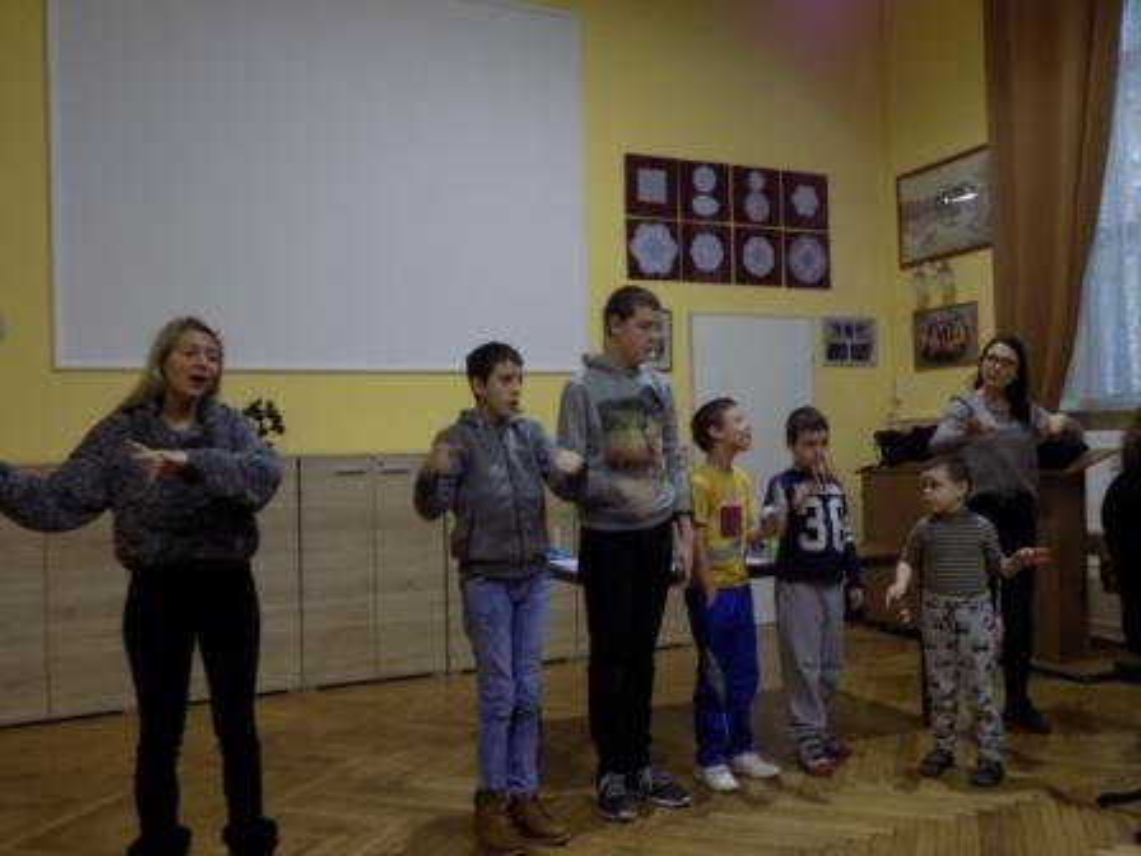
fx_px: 989
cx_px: 570
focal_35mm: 30
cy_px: 428
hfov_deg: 60.0
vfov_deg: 46.8
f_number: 3.3
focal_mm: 5.3
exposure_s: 1/30
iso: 220
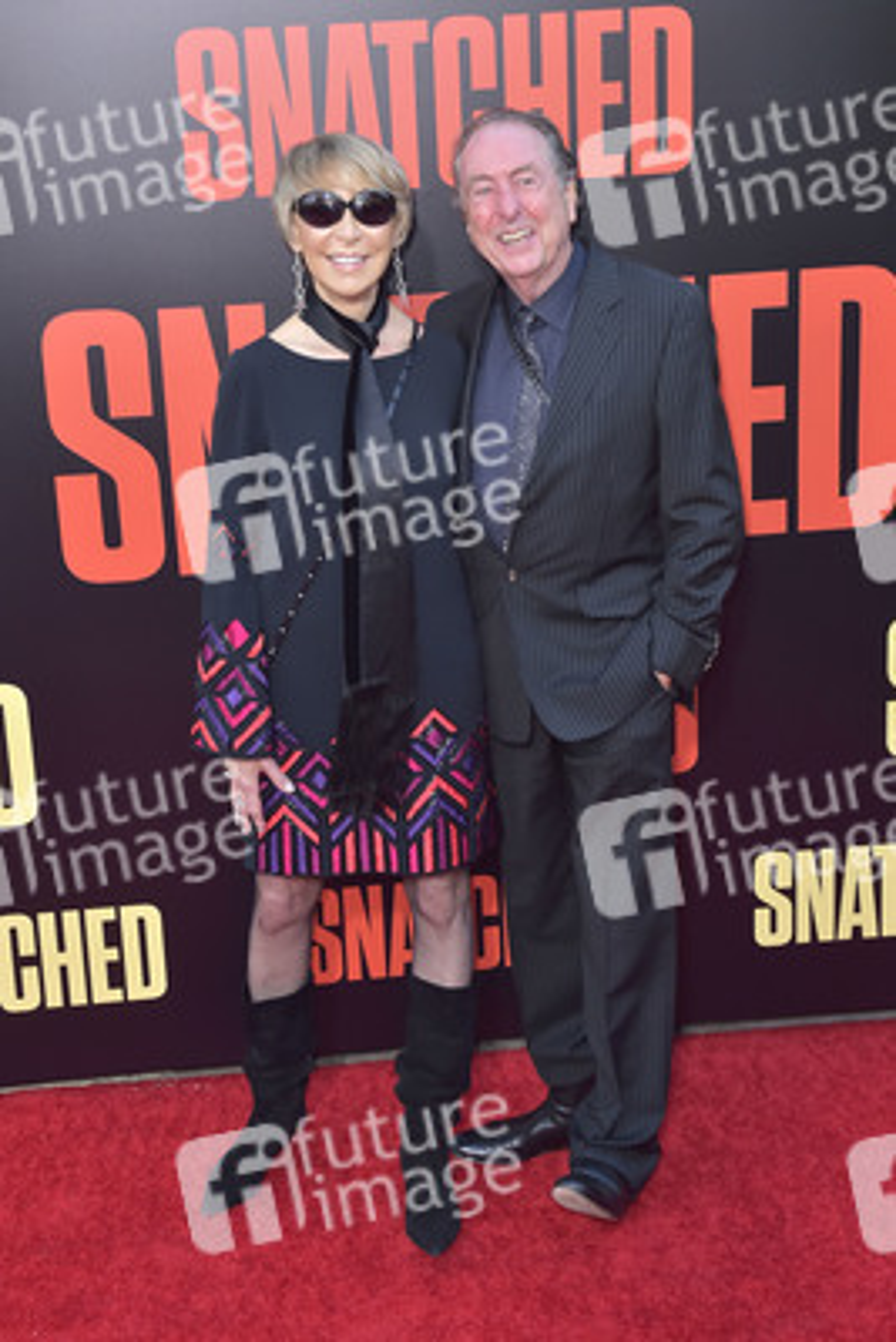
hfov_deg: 28.1
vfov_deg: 41.1
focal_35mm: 48
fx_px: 1790
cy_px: 671
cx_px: 448
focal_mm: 48
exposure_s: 1/320
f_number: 6.3
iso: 500
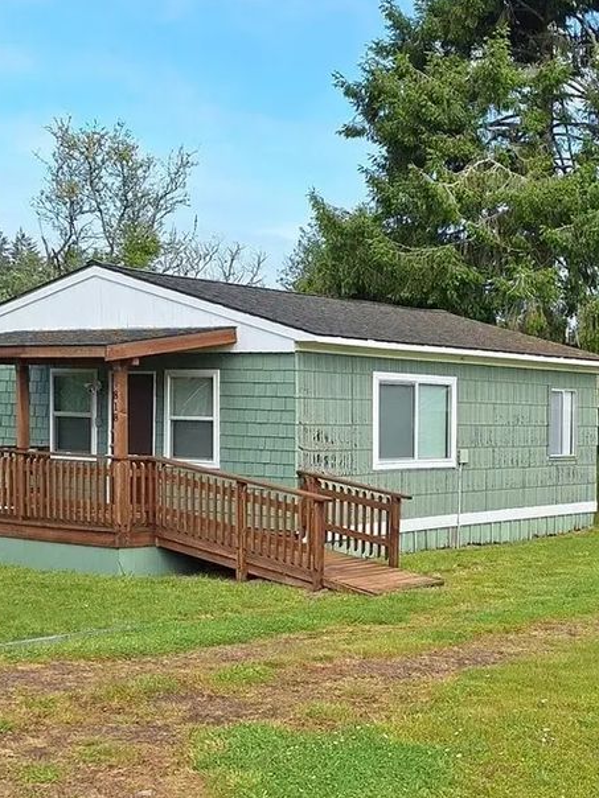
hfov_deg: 26.9
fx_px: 1200
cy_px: 497
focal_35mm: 52
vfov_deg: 36.6
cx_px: 558
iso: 40
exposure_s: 1/2193
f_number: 1.8
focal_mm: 5.54
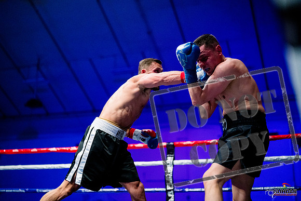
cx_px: 145
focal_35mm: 53
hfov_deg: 37.5
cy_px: 101
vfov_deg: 25.5
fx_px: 444
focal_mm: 50
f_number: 1.4
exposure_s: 1/1600
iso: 6400
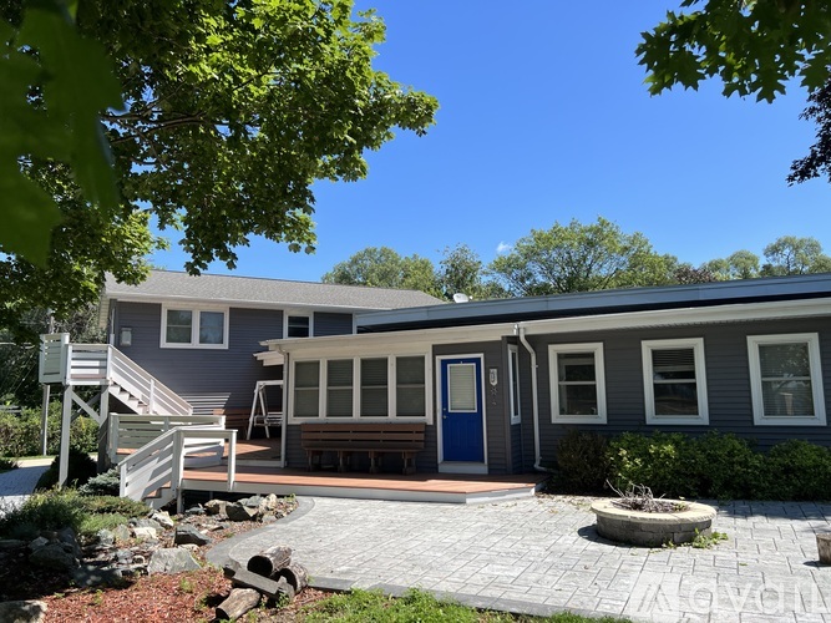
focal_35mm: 26
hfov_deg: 67.3
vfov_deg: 53.0
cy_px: 312
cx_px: 416
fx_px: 624
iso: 50
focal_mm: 5.7
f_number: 1.5
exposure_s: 1/2841
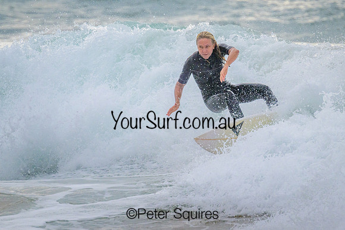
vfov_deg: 1.3
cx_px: 179
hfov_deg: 1.9
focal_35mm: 1101
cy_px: 81
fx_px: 10550
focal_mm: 800
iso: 1400
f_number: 11
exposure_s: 1/2000
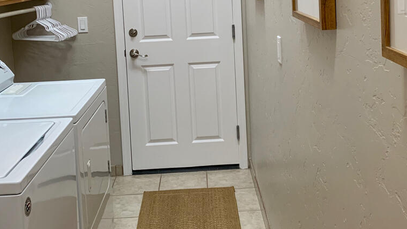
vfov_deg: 24.3
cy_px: 26
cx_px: 214
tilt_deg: -6.4
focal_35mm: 48
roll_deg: +2.8
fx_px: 518
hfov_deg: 42.9
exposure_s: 1/60
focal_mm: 4.25
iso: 125
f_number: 1.8
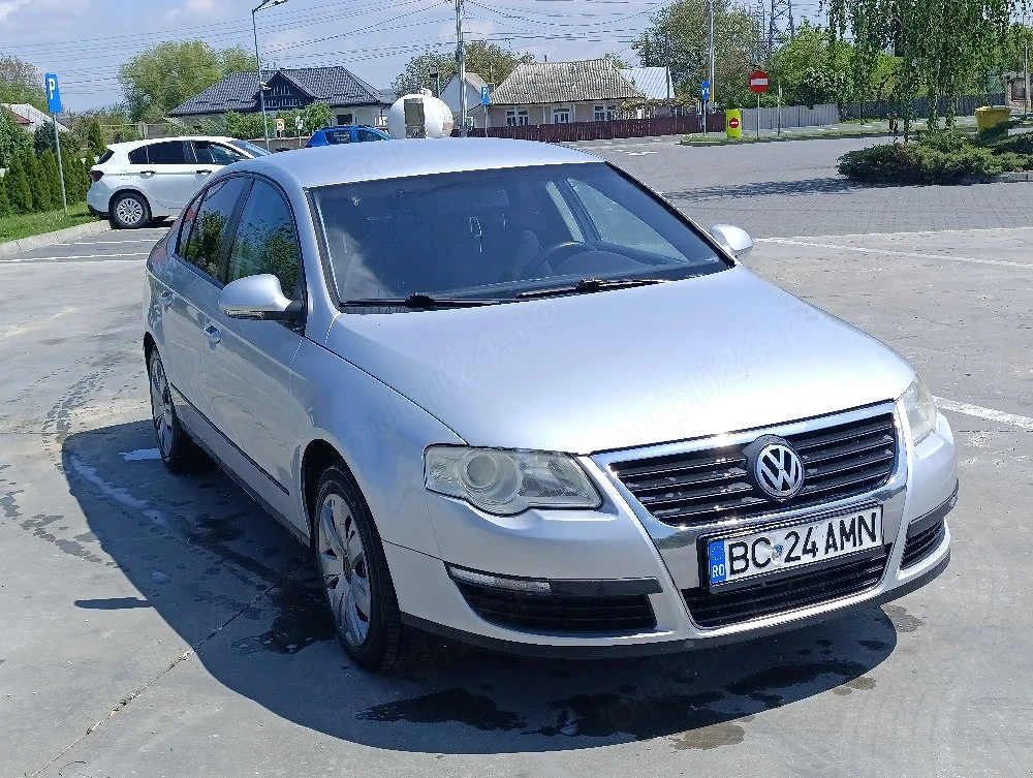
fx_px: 1375
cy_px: 389
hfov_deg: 41.2
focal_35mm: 46
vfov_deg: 31.6
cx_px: 516
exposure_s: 1/714
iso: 50
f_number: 1.6
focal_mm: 6.14
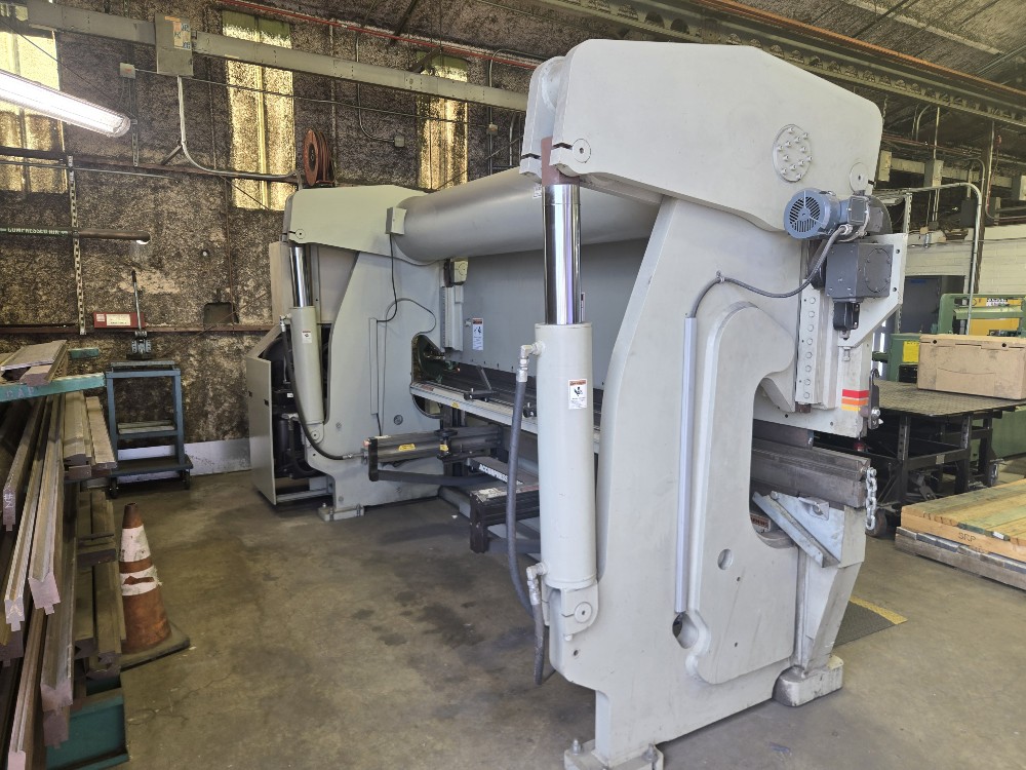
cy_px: 385
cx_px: 513
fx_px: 682
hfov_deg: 73.9
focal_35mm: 23
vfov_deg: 58.9
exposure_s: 1/120
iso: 50
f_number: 1.8
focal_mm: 5.4
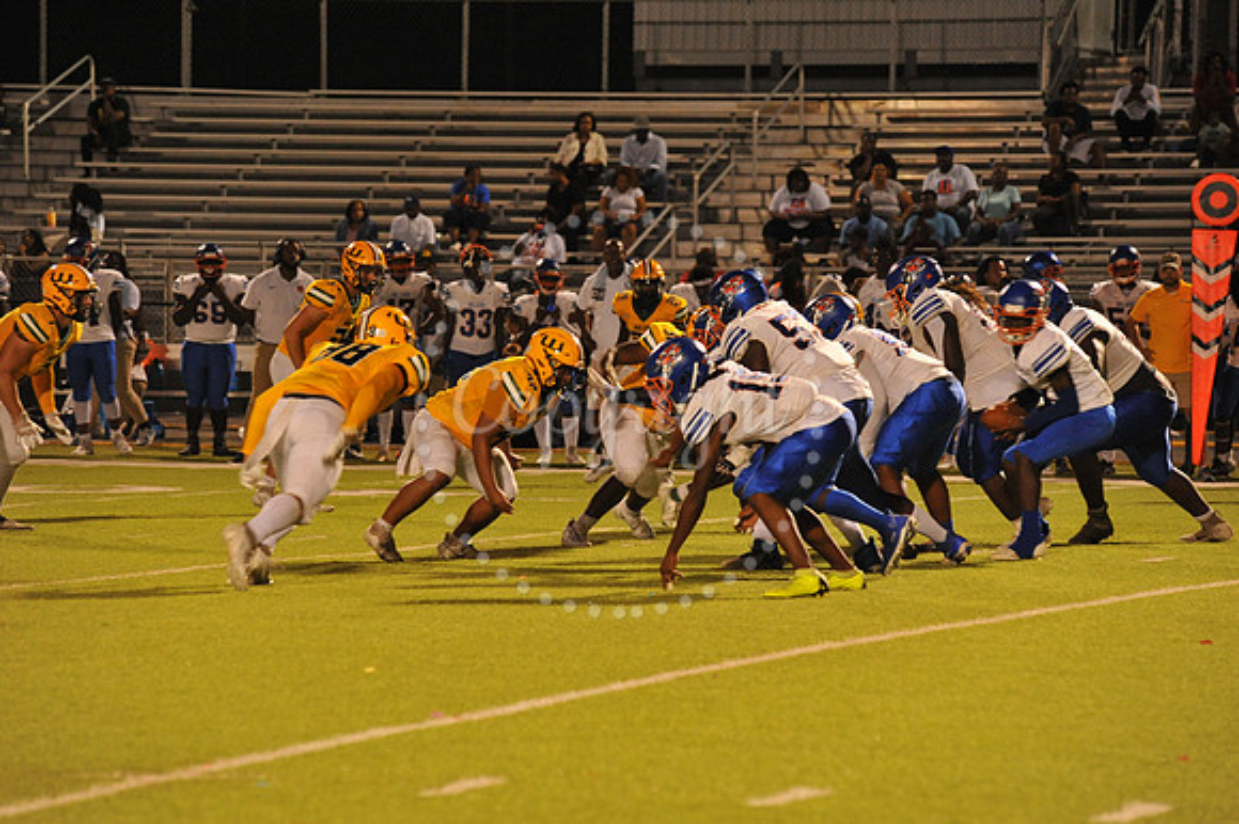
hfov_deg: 10.3
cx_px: 620
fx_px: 6879
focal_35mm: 200
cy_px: 412
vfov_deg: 6.9
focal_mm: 200
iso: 3200
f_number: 5.6
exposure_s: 1/160
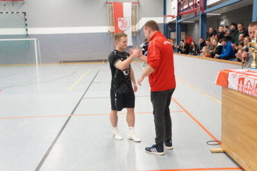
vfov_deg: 33.0
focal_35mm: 40
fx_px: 289
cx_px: 128
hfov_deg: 48.0
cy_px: 86
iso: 1250
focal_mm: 27
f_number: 4
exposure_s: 1/60
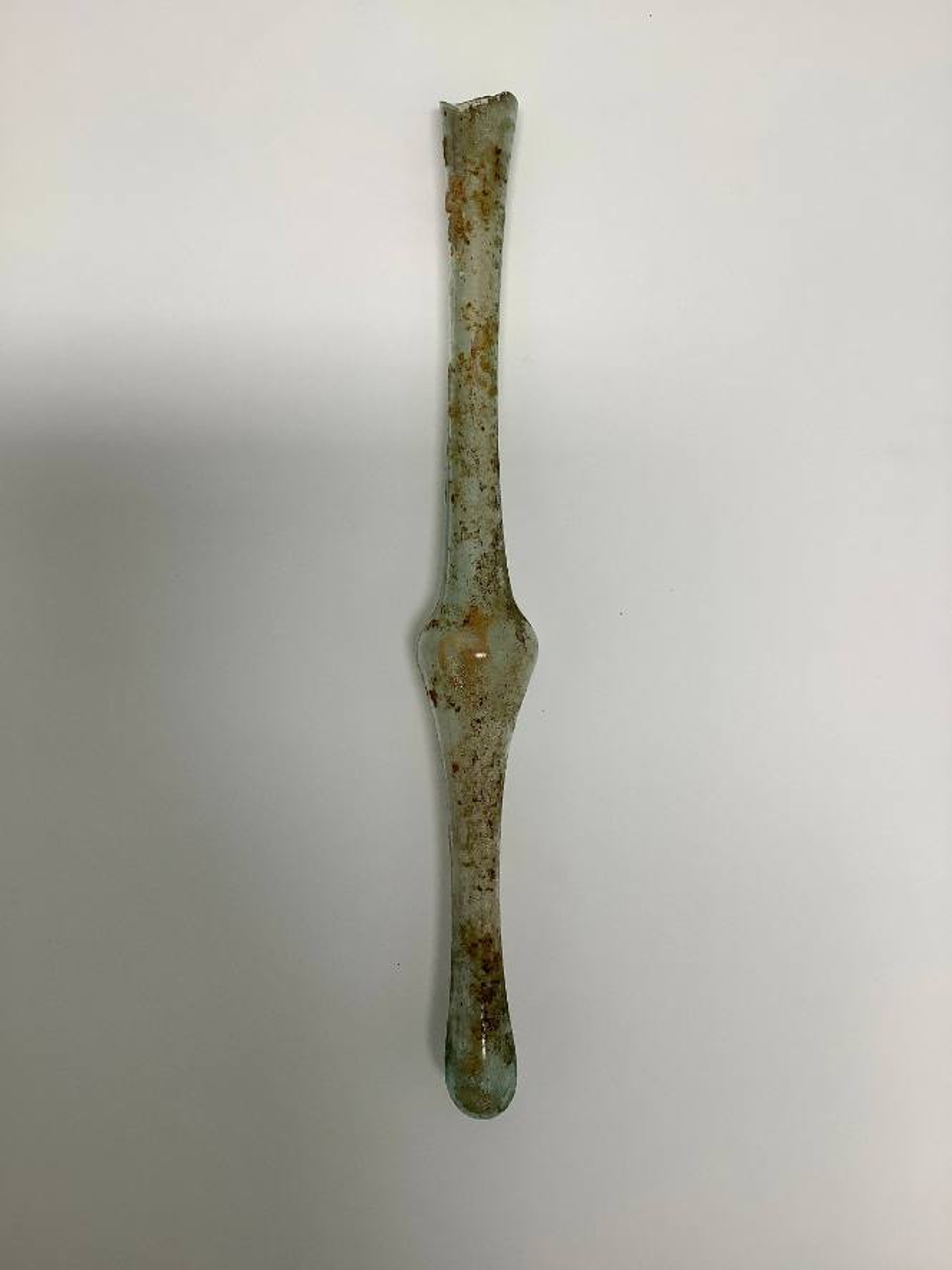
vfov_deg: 58.4
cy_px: 635
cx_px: 476
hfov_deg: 45.4
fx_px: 1137
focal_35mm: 31
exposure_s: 1/60
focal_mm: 3.3
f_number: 2.4
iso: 50
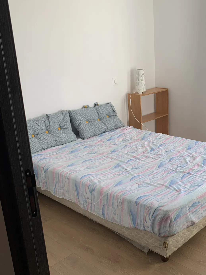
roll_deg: +1.1
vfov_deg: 46.8
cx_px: 153
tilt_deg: -18.1
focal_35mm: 40
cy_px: 148
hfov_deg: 35.2
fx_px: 317
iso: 25
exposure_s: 1/232
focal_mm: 4.25
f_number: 1.8
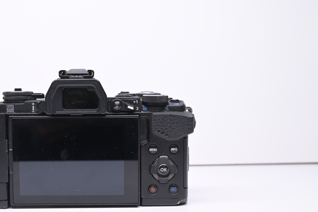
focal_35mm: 61
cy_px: 131
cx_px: 86
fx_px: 539
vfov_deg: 22.2
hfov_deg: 32.4
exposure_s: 1/40
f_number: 9
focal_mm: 40
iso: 640
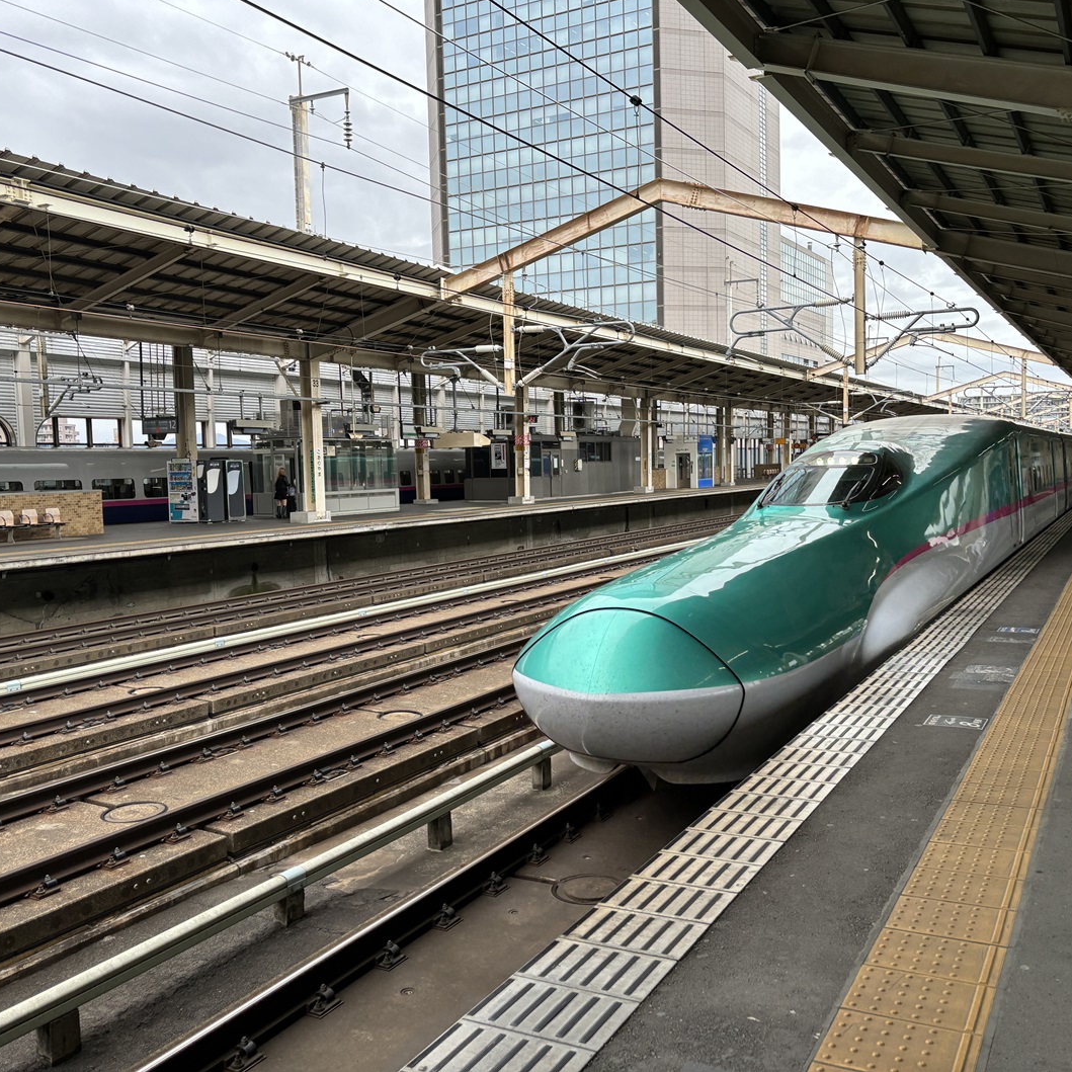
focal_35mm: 31
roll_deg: +2.7
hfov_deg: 52.4
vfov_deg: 52.5
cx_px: 595
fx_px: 1086
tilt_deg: -2.6
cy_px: 531
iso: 50
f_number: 1.6
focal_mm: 5.96
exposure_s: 1/927
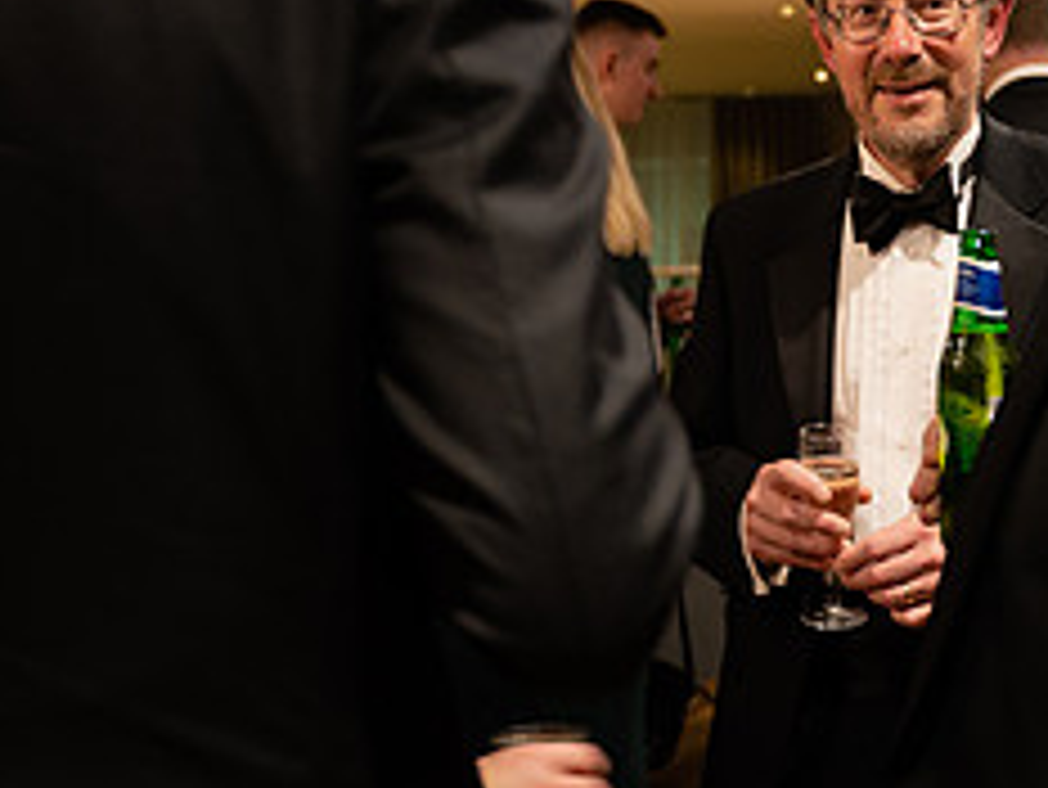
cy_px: 92
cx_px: 544
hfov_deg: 29.0
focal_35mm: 67
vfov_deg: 21.5
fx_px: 2029
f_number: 2.8
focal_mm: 28
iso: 1250
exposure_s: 1/30
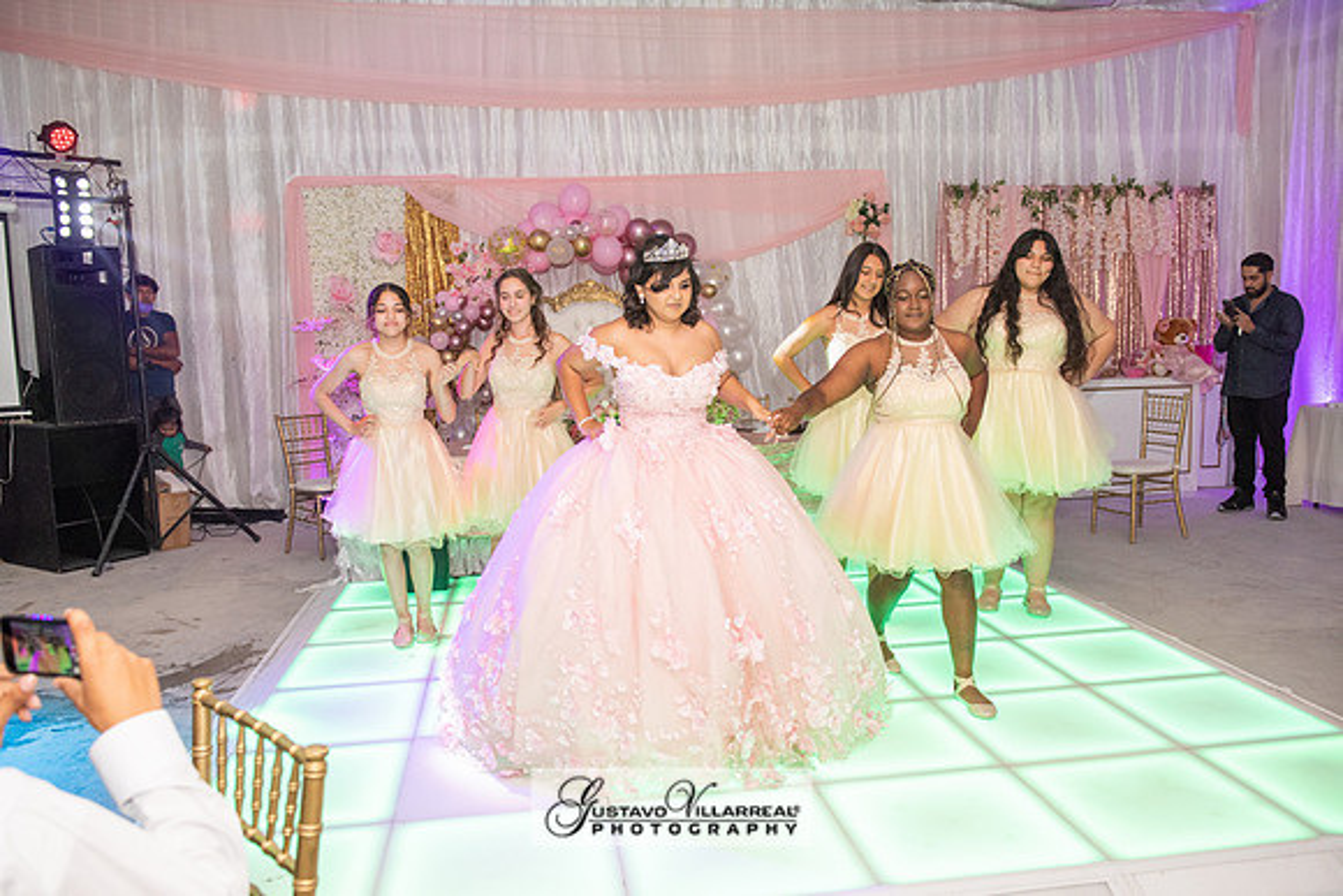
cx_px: 672
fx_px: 1045
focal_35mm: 28
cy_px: 448
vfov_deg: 46.4
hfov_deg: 65.5
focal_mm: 28
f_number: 4
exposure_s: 1/160
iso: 1250
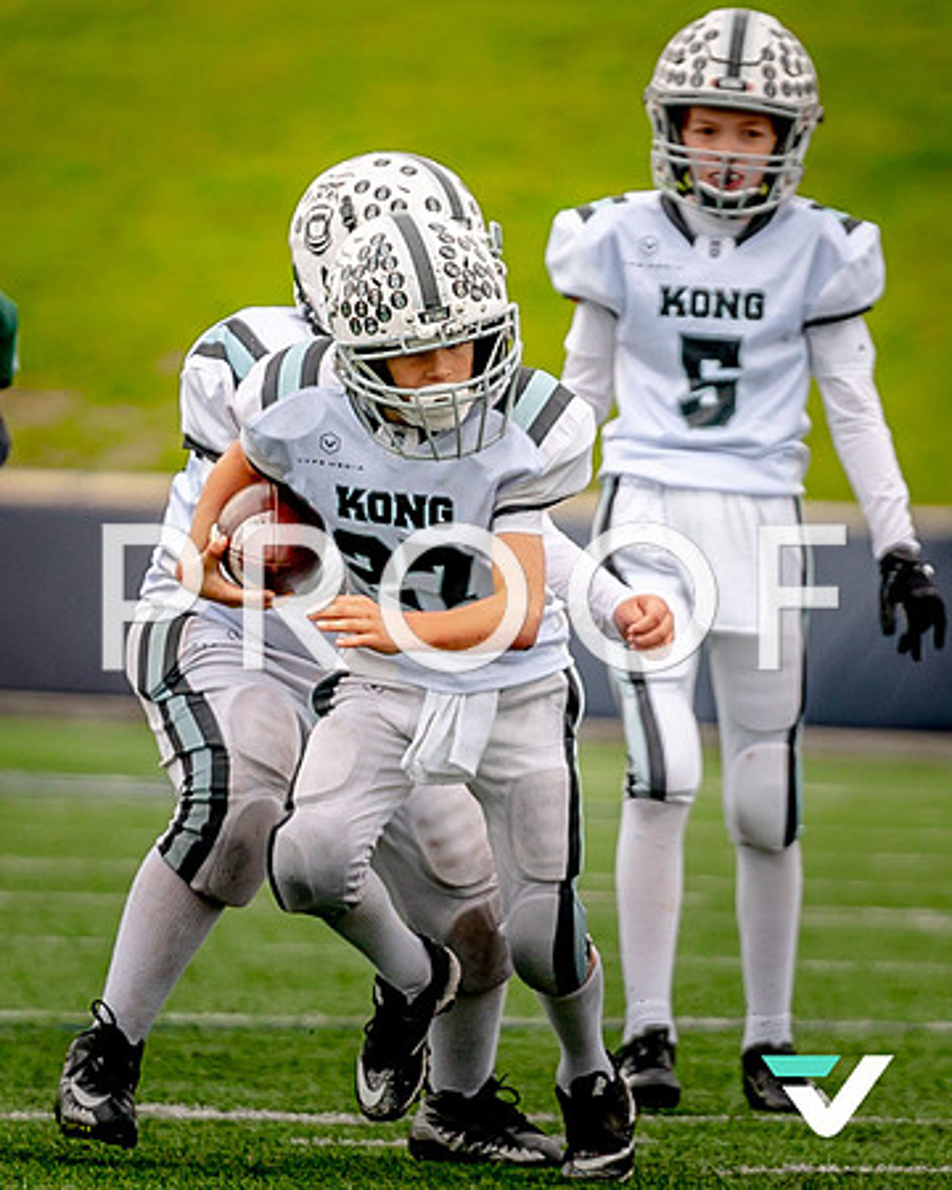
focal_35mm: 705
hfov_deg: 2.2
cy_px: 498
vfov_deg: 2.7
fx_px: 24826
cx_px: 737
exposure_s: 1/2000
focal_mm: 200
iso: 400
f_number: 2.8
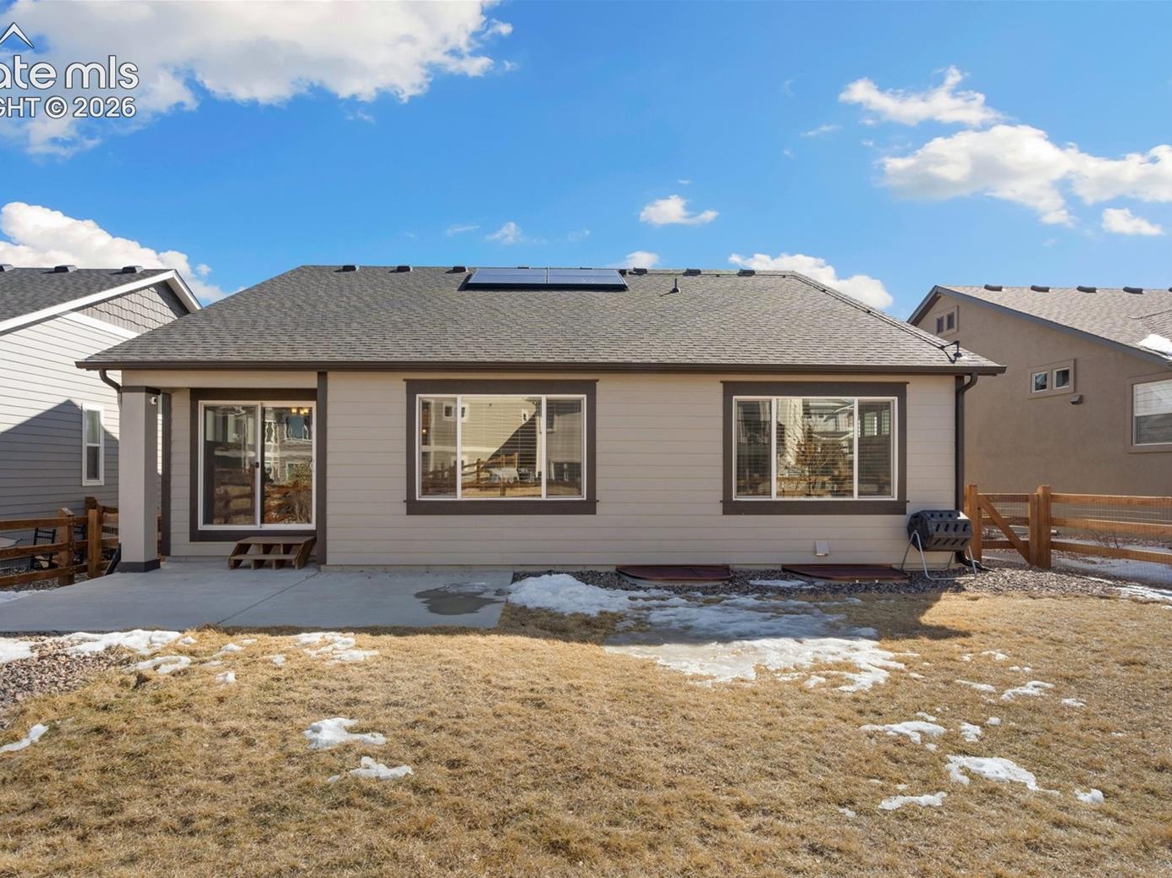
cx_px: 563
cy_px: 456
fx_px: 609
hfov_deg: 87.7
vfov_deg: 71.5
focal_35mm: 18
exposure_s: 1/160
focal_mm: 16
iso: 160
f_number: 11
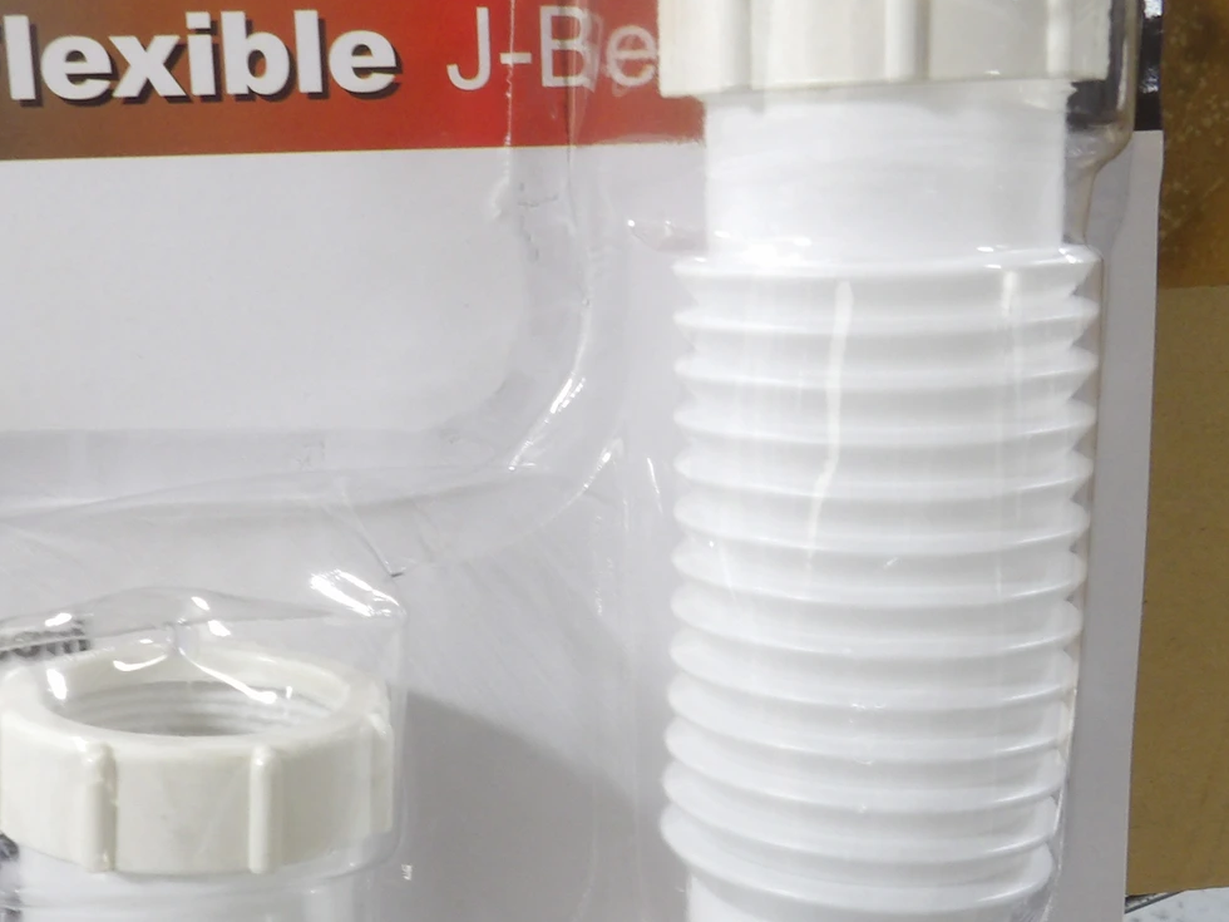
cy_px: 644
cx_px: 582
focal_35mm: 49
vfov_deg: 29.4
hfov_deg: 38.9
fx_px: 1740
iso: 166
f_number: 3.2
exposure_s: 1/33
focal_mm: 4.3
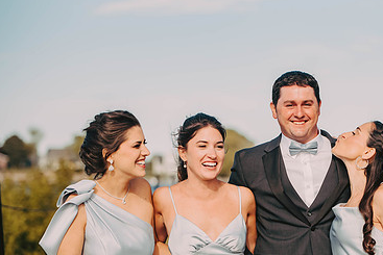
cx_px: 298
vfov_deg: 9.1
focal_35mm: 150
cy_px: 182
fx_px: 1596
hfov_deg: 13.6
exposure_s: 1/4000
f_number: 2.8
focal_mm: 95
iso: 500
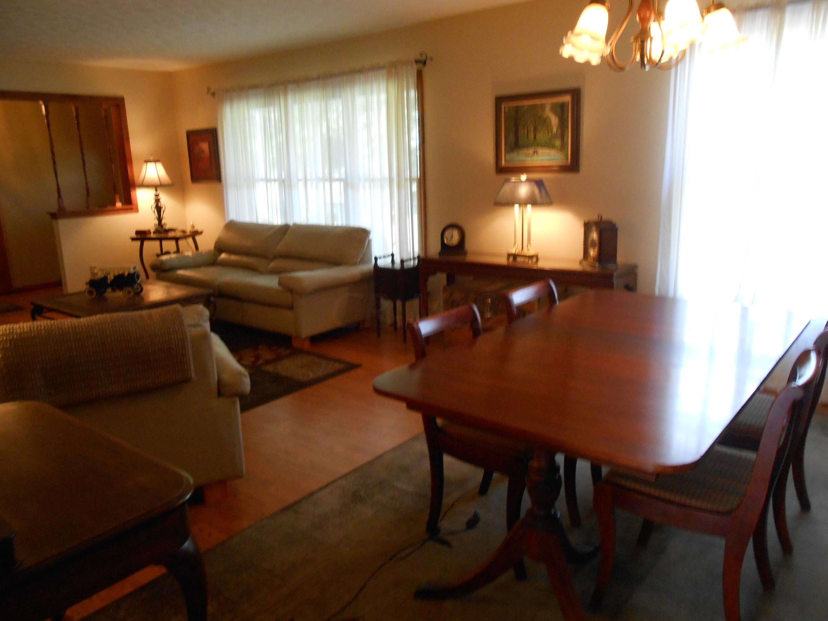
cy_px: 310
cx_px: 414
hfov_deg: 67.3
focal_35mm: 26
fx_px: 622
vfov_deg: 53.1
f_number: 3.5
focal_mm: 4.6
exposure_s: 1/30
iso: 400
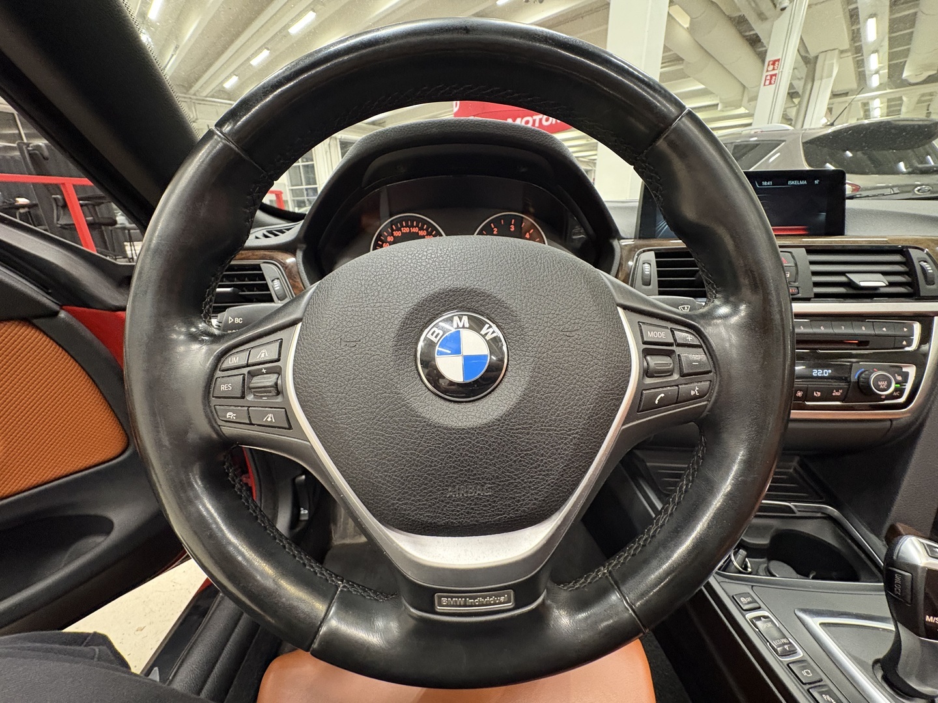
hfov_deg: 102.1
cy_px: 352
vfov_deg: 85.7
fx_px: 379
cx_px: 469
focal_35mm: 14
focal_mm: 2.22
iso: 640
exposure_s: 1/33
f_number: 2.2
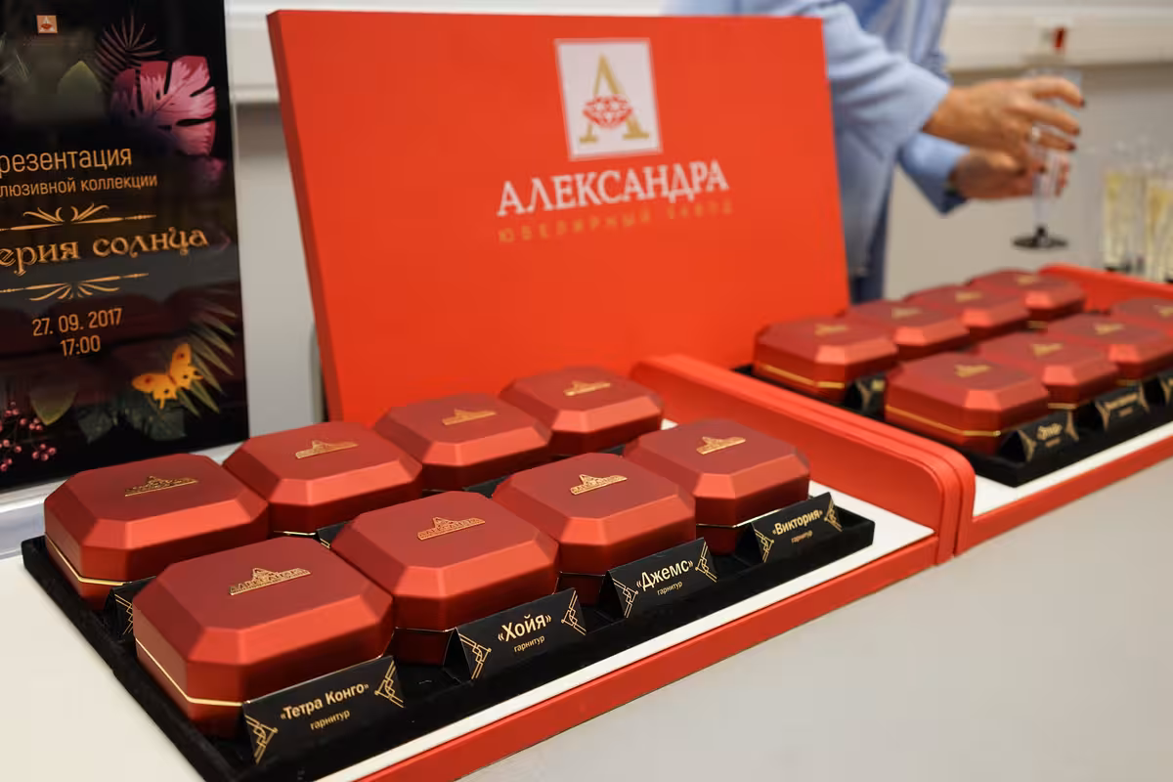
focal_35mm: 35
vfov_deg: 37.9
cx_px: 586
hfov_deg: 54.4
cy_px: 391
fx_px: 1140
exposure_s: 1/80
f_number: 4
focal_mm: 35
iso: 800
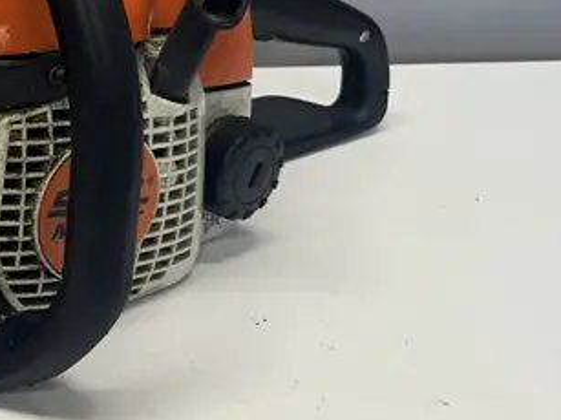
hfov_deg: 20.4
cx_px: -314
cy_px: 13
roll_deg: +1.5
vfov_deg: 18.0
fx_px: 1296
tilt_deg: -17.8
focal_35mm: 80
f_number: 1.78
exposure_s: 1/100
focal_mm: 6.86
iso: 100
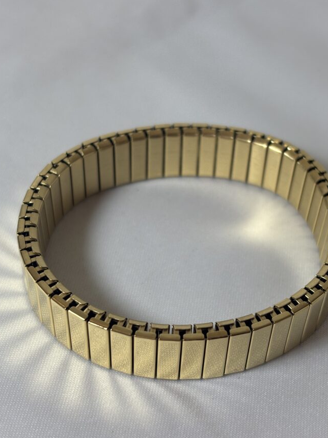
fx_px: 783
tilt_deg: -48.1
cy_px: 251
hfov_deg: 23.6
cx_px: 180
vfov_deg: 31.2
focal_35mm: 62
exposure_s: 1/193
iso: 32
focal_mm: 5.96
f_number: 1.6
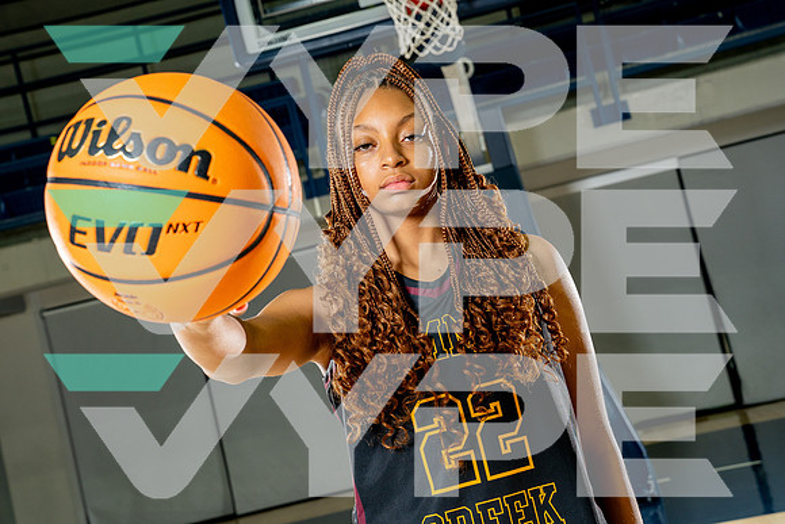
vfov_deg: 22.3
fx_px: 1330
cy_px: 262
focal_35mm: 61
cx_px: 392
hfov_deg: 32.9
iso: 640
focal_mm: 61
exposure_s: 1/250
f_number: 8
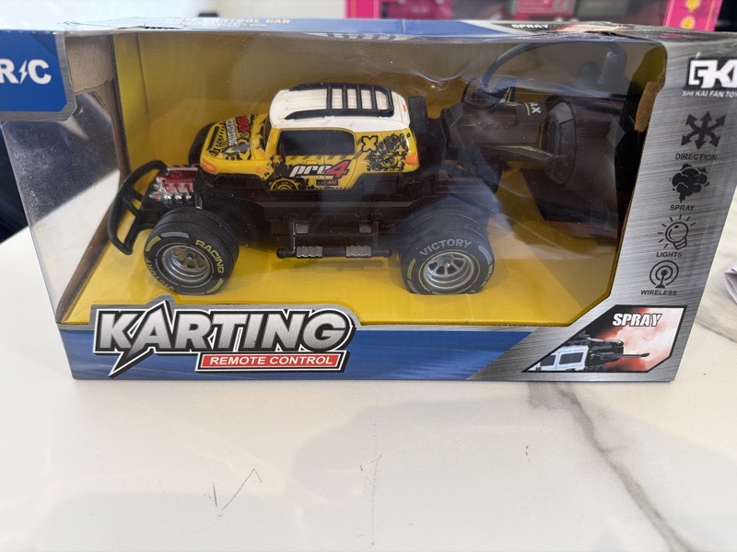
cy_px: 276
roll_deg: +0.2
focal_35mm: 24
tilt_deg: -27.1
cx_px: 368
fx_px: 511
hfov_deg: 71.6
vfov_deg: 56.8
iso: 200
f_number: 1.78
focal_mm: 6.76
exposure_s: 1/60
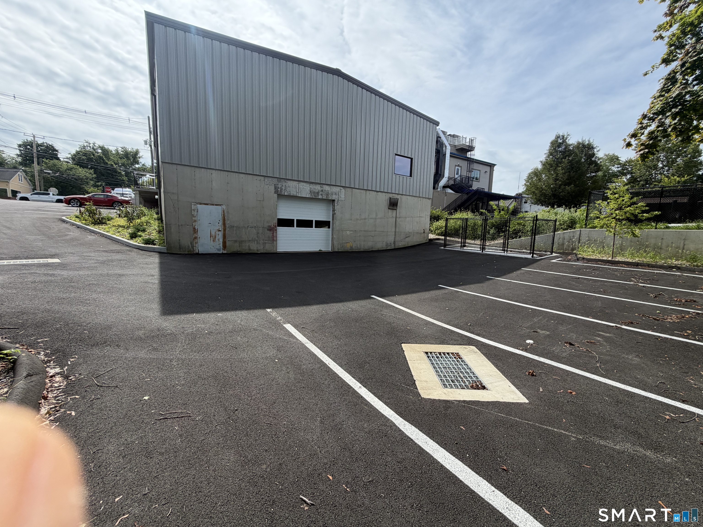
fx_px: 284
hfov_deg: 102.1
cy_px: 264
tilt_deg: -7.7
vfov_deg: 85.7
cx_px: 352
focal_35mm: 14
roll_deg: -1.2
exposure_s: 1/770
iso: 32
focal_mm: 2.22
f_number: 2.2
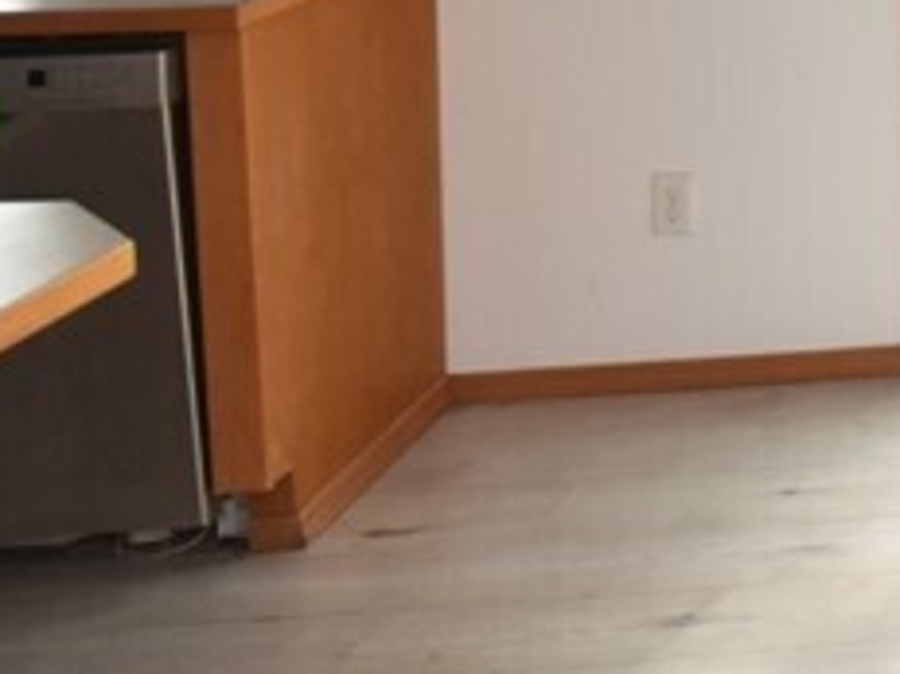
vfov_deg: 19.5
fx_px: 1663
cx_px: 1668
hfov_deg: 20.3
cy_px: -384
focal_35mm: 64
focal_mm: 10
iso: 800
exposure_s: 1/160
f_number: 4.5
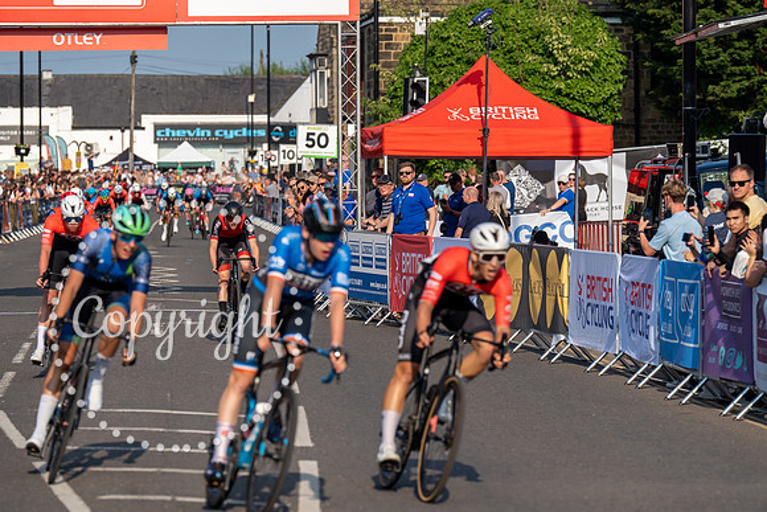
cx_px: 384
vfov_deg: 7.4
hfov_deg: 11.1
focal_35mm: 185
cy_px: 256
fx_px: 3942
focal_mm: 185
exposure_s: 1/1000
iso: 160
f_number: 5
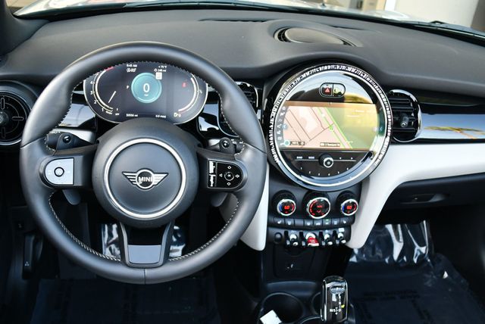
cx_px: 242
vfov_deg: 36.9
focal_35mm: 36
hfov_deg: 53.1
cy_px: 162
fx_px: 485
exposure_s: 1/250
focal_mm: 18
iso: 640
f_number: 3.5
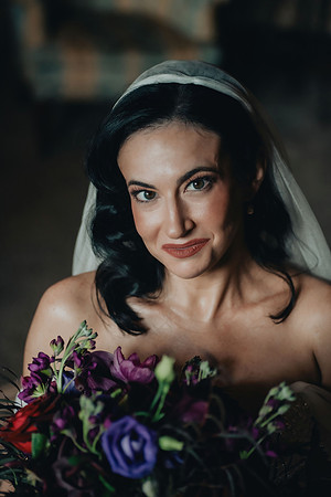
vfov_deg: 22.6
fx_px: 1241
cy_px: 248
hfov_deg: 15.2
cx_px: 166
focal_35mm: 90
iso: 800
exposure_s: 1/500
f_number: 3.5
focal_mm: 90
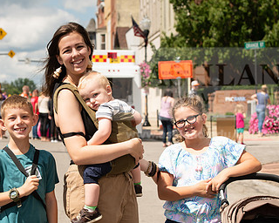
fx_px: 983
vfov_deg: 12.9
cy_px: 153
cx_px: 86
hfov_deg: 16.1
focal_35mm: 119
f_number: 7.1
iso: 200
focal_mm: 70
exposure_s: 1/640
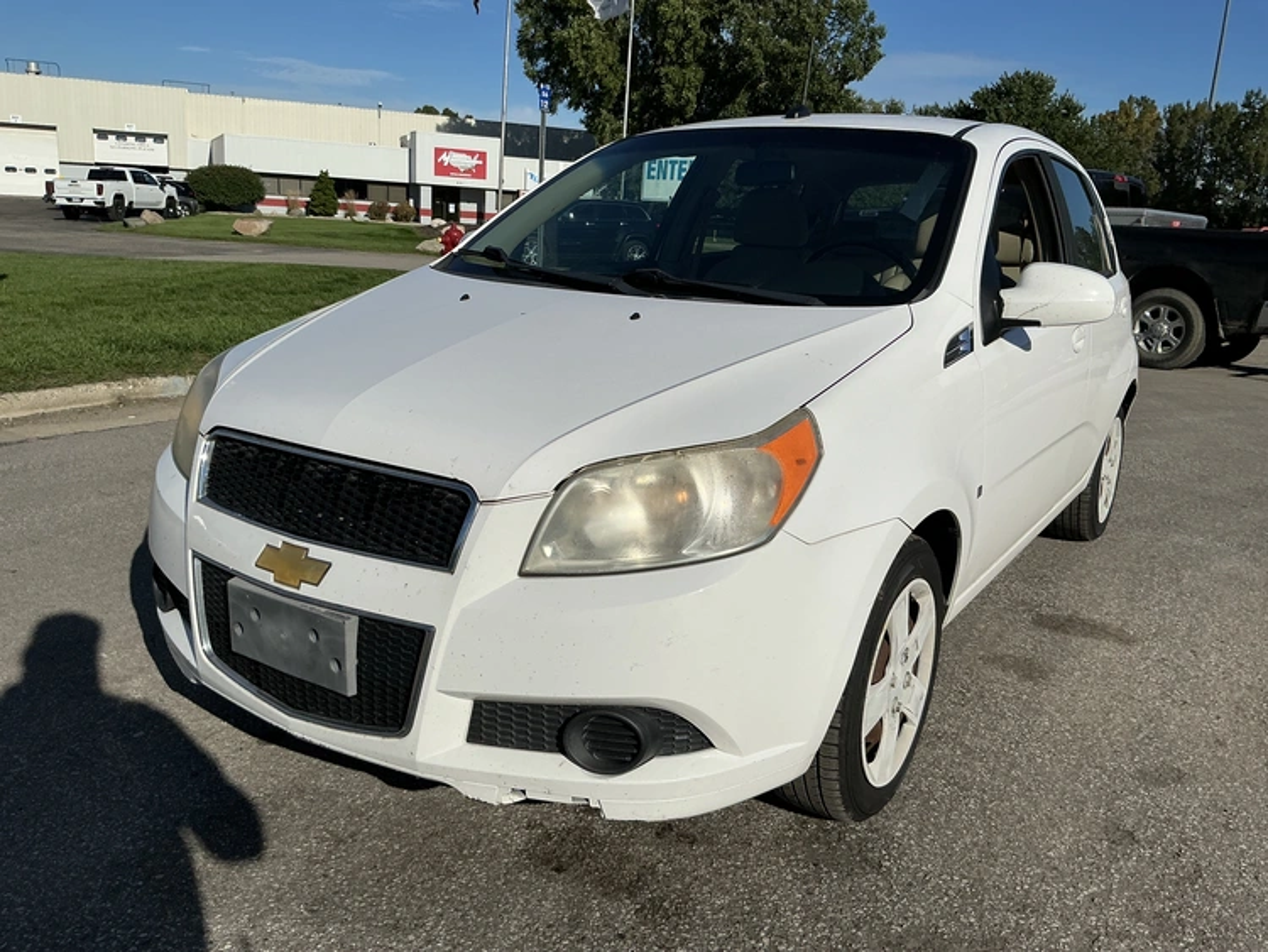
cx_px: 634
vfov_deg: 49.8
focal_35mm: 28
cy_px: 476
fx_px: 1026
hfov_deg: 63.4
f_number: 1.8
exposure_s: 1/6536
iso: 25
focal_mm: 3
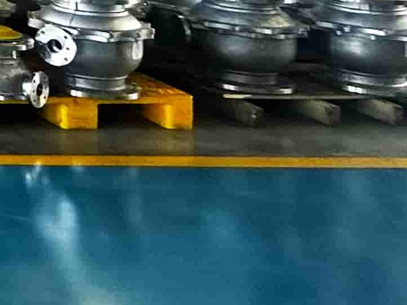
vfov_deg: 17.1
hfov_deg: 12.9
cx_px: -710
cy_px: -148
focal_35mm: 78
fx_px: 917
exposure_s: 1/99
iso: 160
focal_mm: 2.22
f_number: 2.2
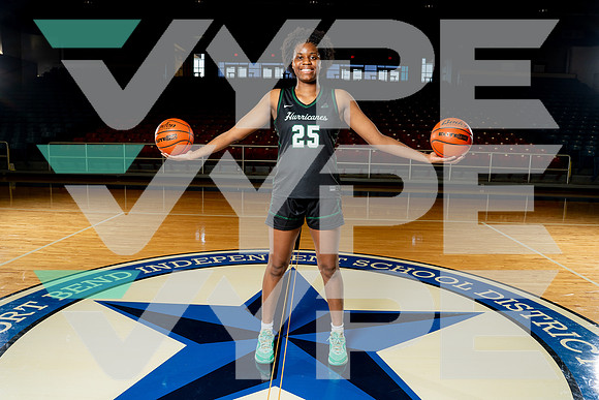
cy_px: 200
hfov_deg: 65.5
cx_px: 300
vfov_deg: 46.4
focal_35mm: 28
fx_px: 466
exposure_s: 1/250
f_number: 5.6
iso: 640
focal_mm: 28
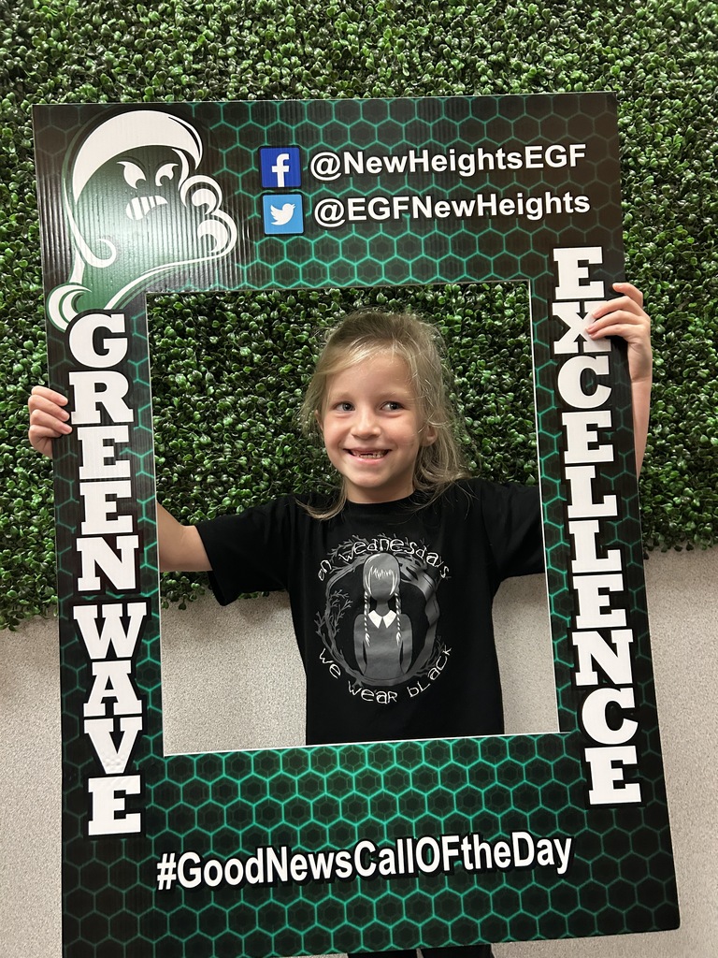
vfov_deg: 67.3
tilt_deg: +0.2
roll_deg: +4.7
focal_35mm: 26
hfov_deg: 53.1
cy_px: 479
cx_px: 359
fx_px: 719
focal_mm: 5.7
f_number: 1.5
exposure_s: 1/60
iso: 320
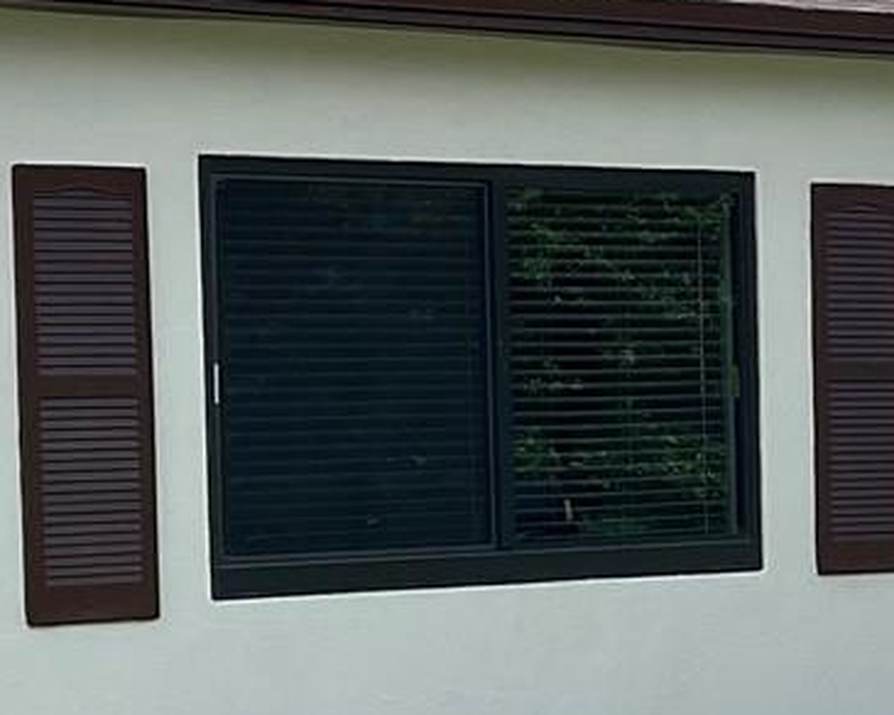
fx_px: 3281
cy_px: 495
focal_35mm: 124
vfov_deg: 12.4
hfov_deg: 15.1
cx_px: 994
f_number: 1.8
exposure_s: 1/2320
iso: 16
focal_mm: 3
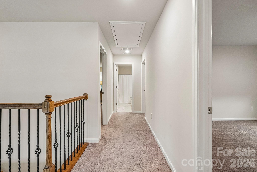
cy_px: 86
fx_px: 107
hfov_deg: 100.4
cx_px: 128
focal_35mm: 15
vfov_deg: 77.3
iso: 400
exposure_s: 1/6
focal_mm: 10
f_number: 8
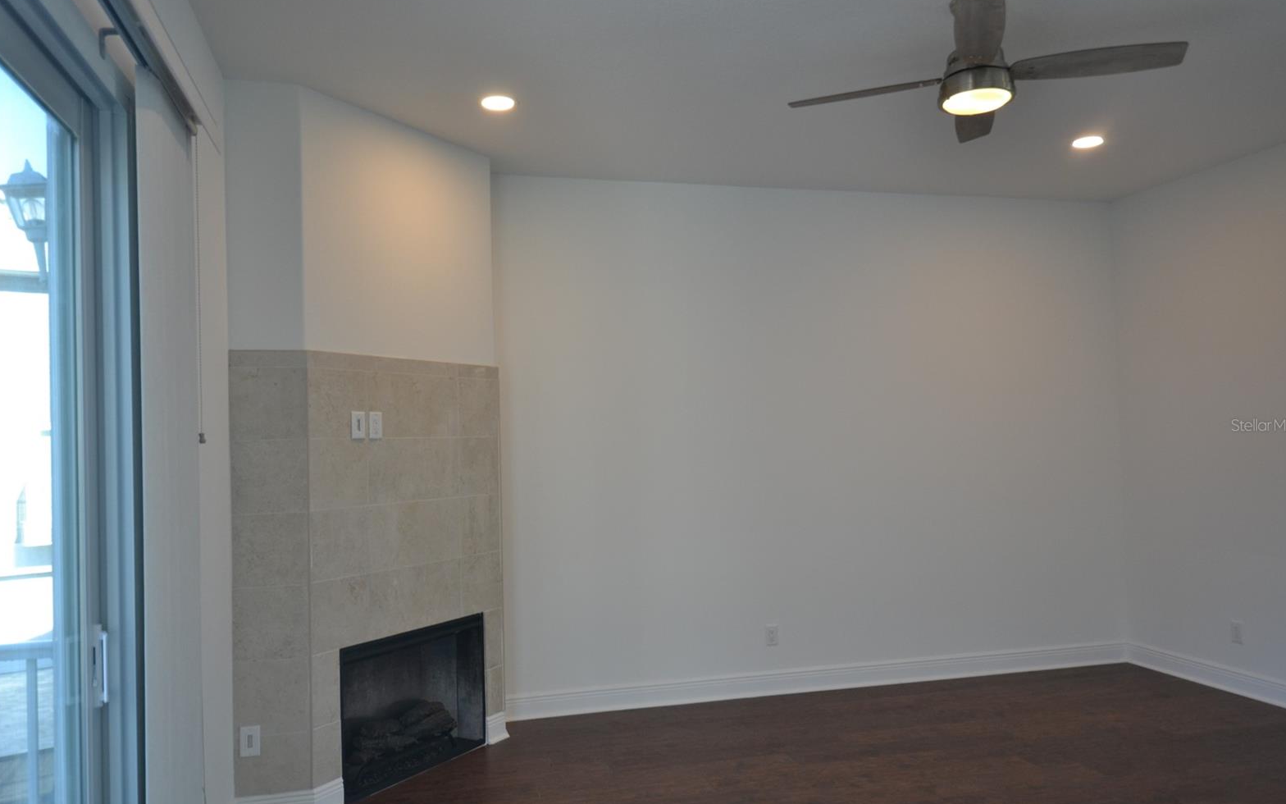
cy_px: 425
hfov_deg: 69.3
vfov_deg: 46.7
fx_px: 929
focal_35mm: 27
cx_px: 648
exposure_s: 1/80
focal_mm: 17
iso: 400
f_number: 4.2
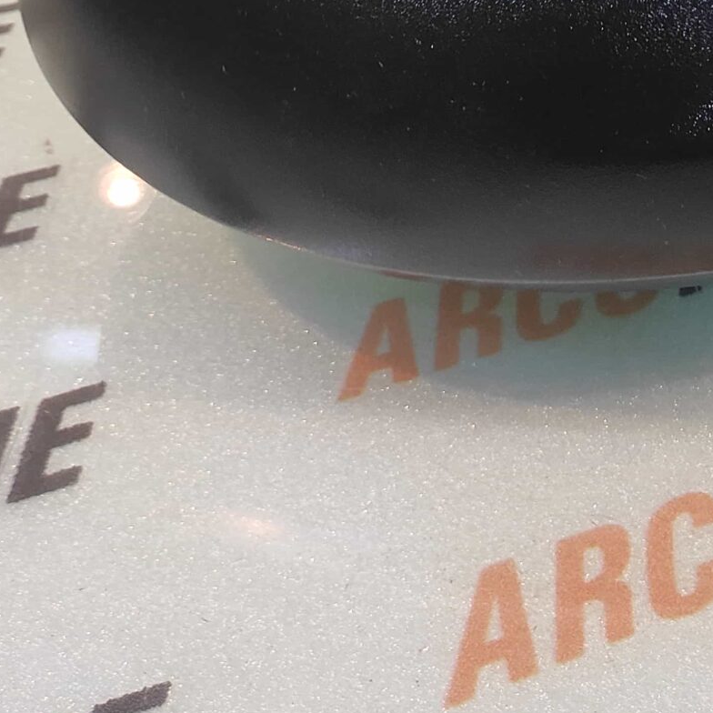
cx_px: 750
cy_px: -47
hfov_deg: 31.4
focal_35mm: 49
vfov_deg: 31.3
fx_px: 1142
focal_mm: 4.74
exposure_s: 1/33
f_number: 1.79
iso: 213
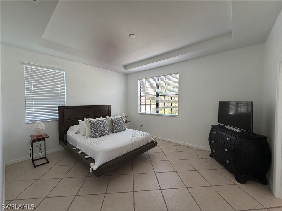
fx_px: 114
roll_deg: +0.6
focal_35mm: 14
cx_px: 141
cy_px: 106
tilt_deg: -1.1
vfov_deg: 85.7
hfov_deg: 102.1
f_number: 2.2
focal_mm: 2.22
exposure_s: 1/121
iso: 160
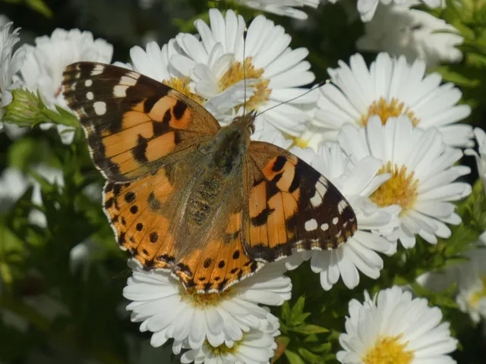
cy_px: 182
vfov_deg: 2.2
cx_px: 243
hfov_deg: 2.9
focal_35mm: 681
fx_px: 9561
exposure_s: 1/500
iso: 80
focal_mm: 121.9
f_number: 5.6
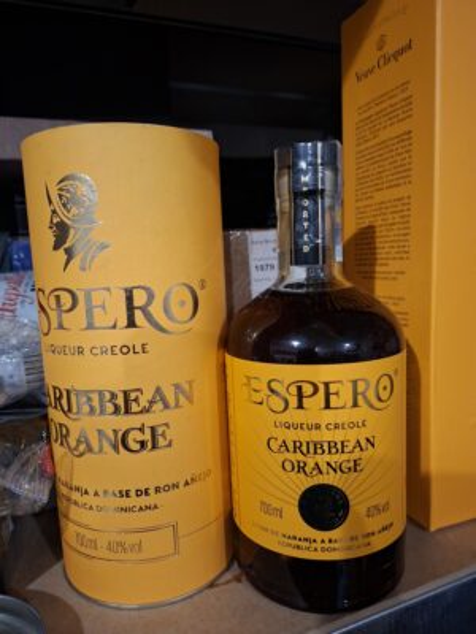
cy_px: 317
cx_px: 238
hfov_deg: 58.9
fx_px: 422
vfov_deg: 73.9
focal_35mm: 23
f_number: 1.8
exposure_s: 1/20
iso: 800
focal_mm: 5.54
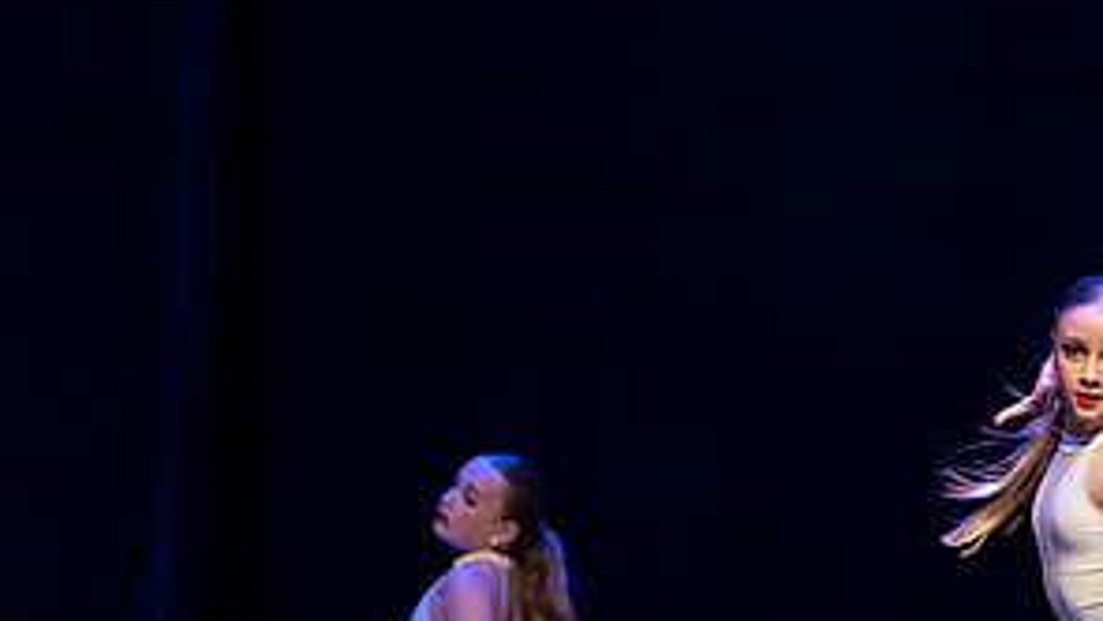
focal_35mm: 300
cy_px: 657
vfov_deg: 4.0
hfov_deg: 7.2
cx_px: 1041
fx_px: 8775
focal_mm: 102
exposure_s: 1/640
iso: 3200
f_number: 2.8
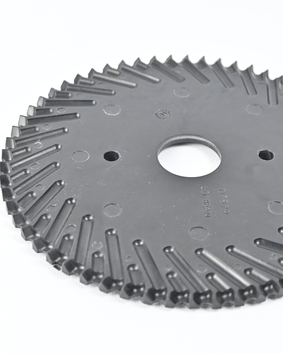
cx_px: 185
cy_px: 177
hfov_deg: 22.1
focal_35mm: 69
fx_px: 723
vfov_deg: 27.5
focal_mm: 32.5
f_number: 5
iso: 800
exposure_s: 1/125
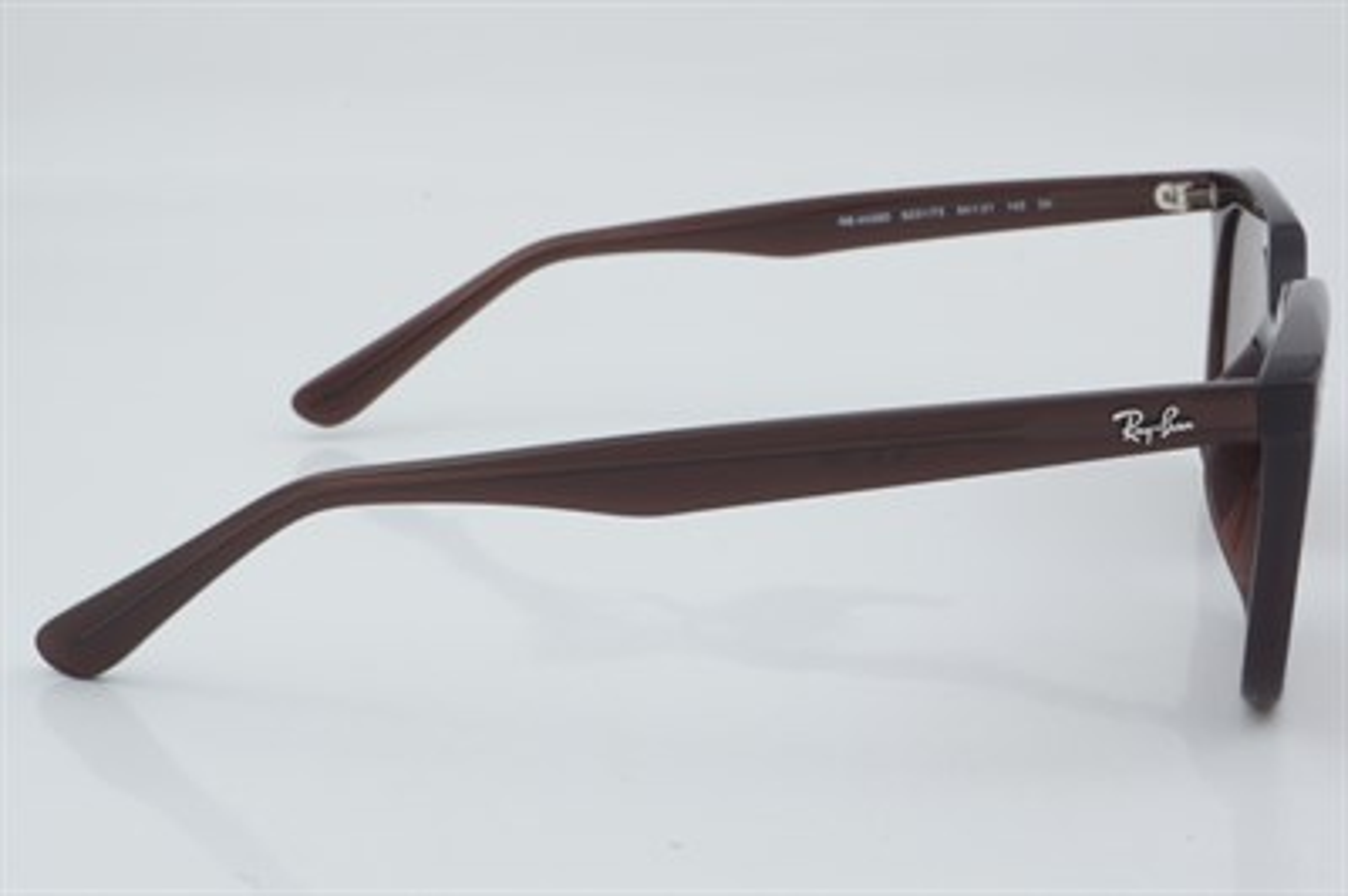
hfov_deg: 27.0
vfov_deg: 18.2
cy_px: 448
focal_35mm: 75
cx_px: 674
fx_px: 2806
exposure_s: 1/4
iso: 100
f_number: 29
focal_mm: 50
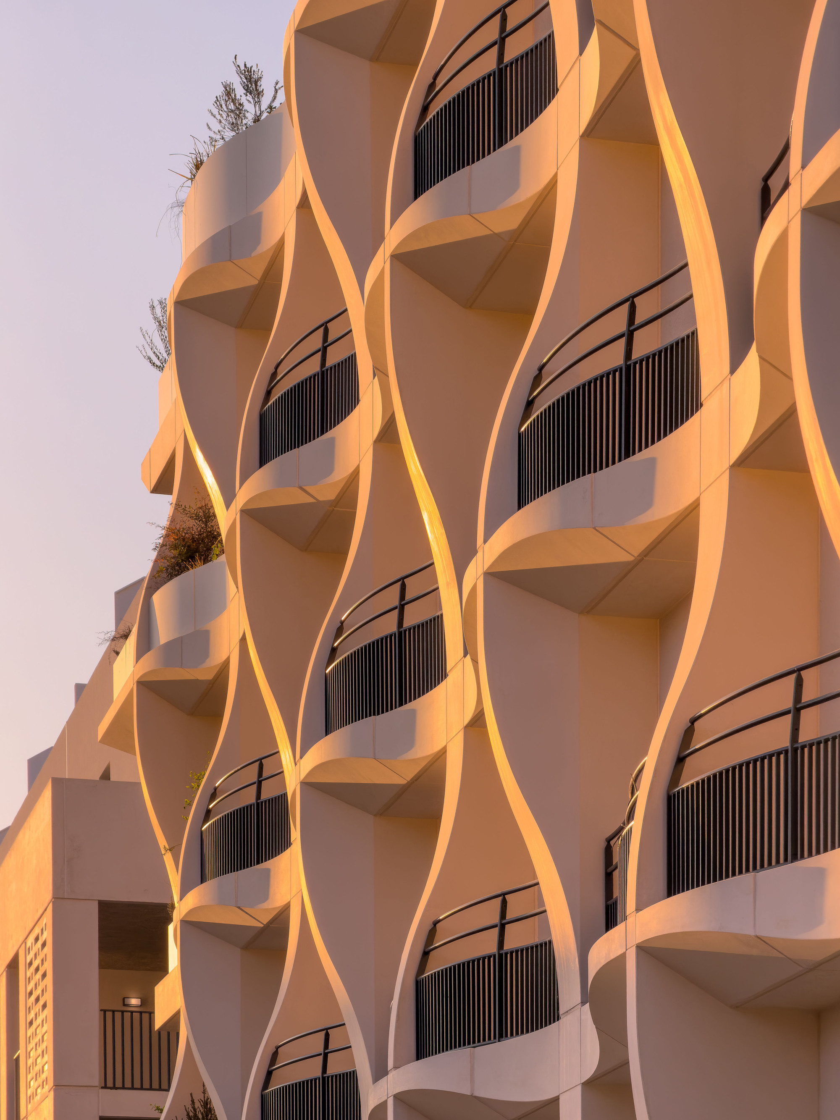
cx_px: 420
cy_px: 560
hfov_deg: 14.8
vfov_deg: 19.6
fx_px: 3236
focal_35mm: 100
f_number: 2.8
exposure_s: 1/500
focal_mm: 16.89
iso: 50
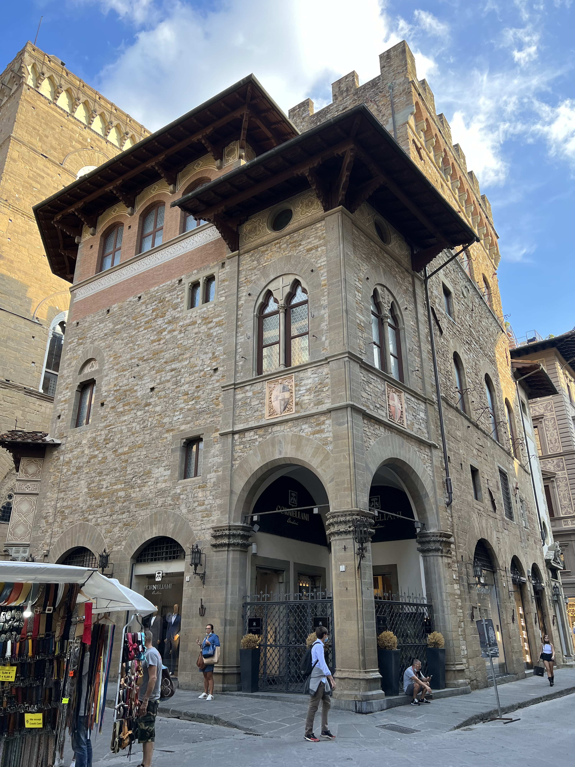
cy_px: 384
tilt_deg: +20.5
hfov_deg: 53.1
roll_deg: +2.0
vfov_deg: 67.3
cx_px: 288
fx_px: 576
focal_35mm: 26
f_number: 1.5
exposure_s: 1/436
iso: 50
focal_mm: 5.7
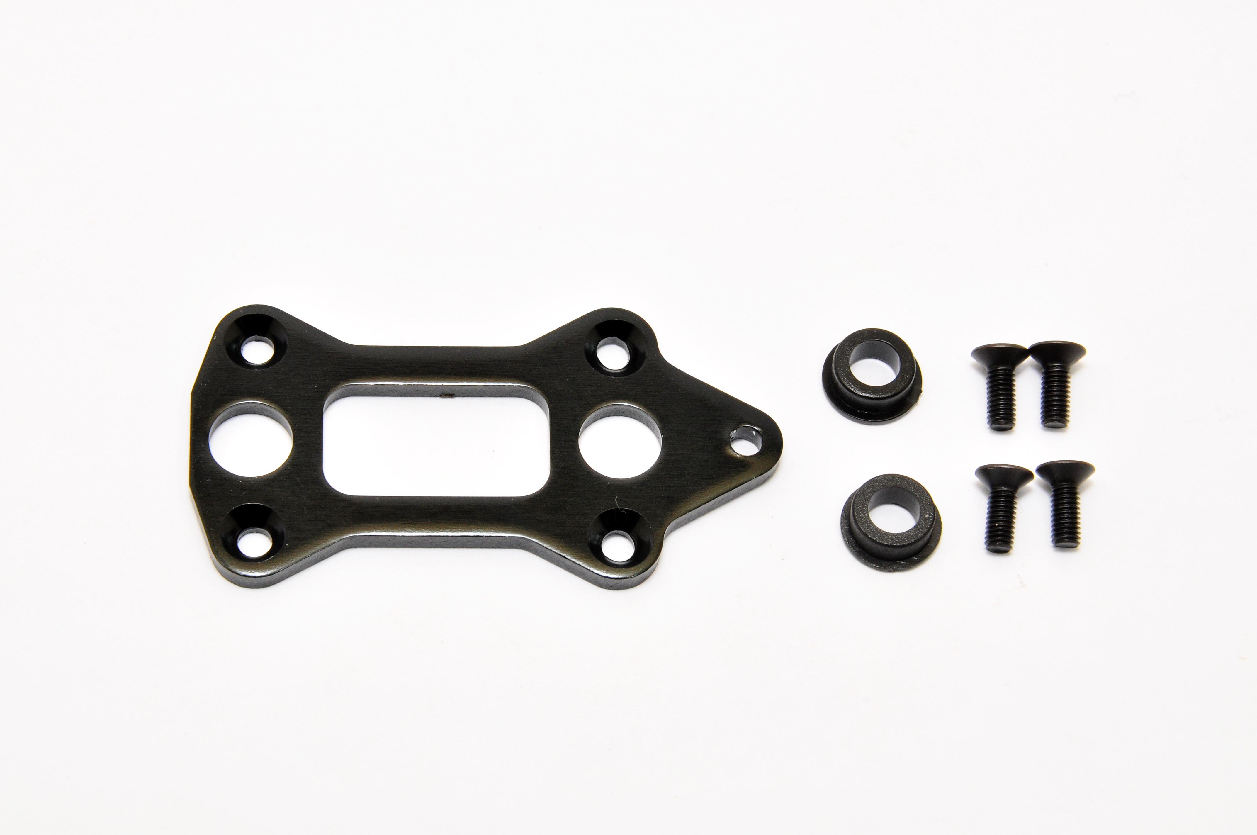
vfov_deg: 6.8
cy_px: 418
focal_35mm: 202
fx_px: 7062
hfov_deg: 10.2
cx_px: 628
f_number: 20
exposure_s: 1/60
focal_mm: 135
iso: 400
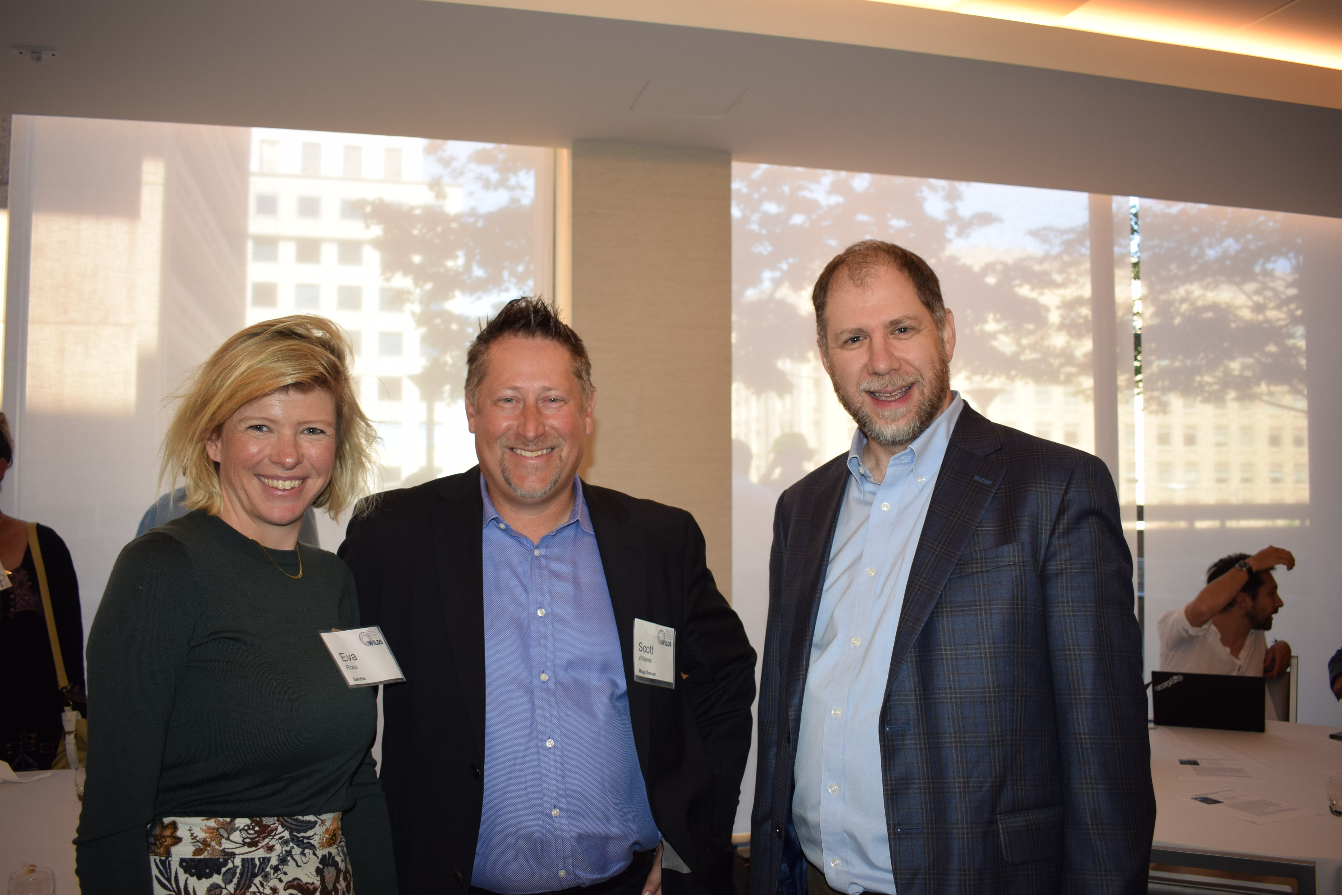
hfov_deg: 61.9
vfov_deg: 43.6
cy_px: 448
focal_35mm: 30
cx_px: 671
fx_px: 1119
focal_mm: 20
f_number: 4.5
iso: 400
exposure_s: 1/160
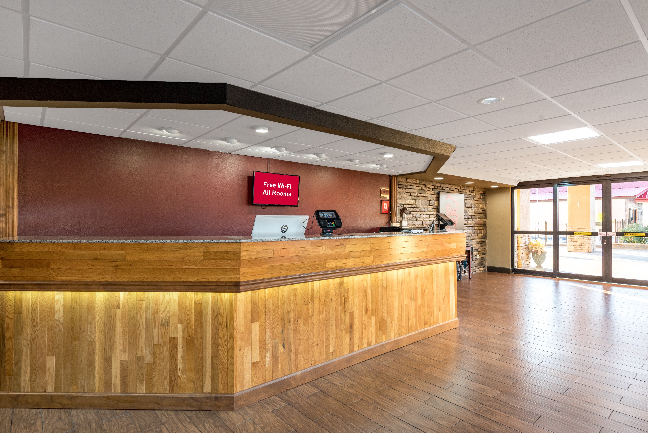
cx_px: 324
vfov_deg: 62.0
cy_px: 216
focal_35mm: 20
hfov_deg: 84.0
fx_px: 360
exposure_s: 1/15
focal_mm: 20
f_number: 8
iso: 400
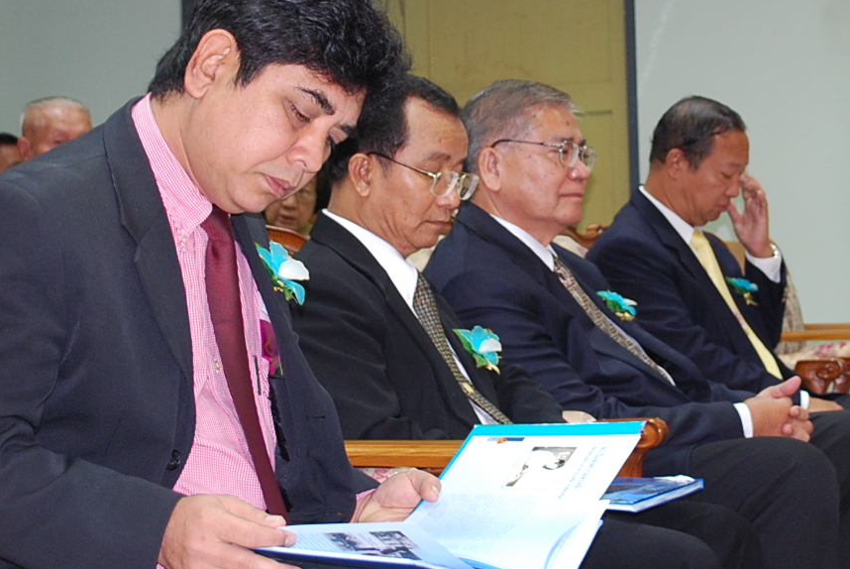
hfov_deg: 23.1
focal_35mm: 88
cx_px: 508
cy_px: 155
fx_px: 2080
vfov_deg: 15.5
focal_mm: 26
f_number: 4.5
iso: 400
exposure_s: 1/20
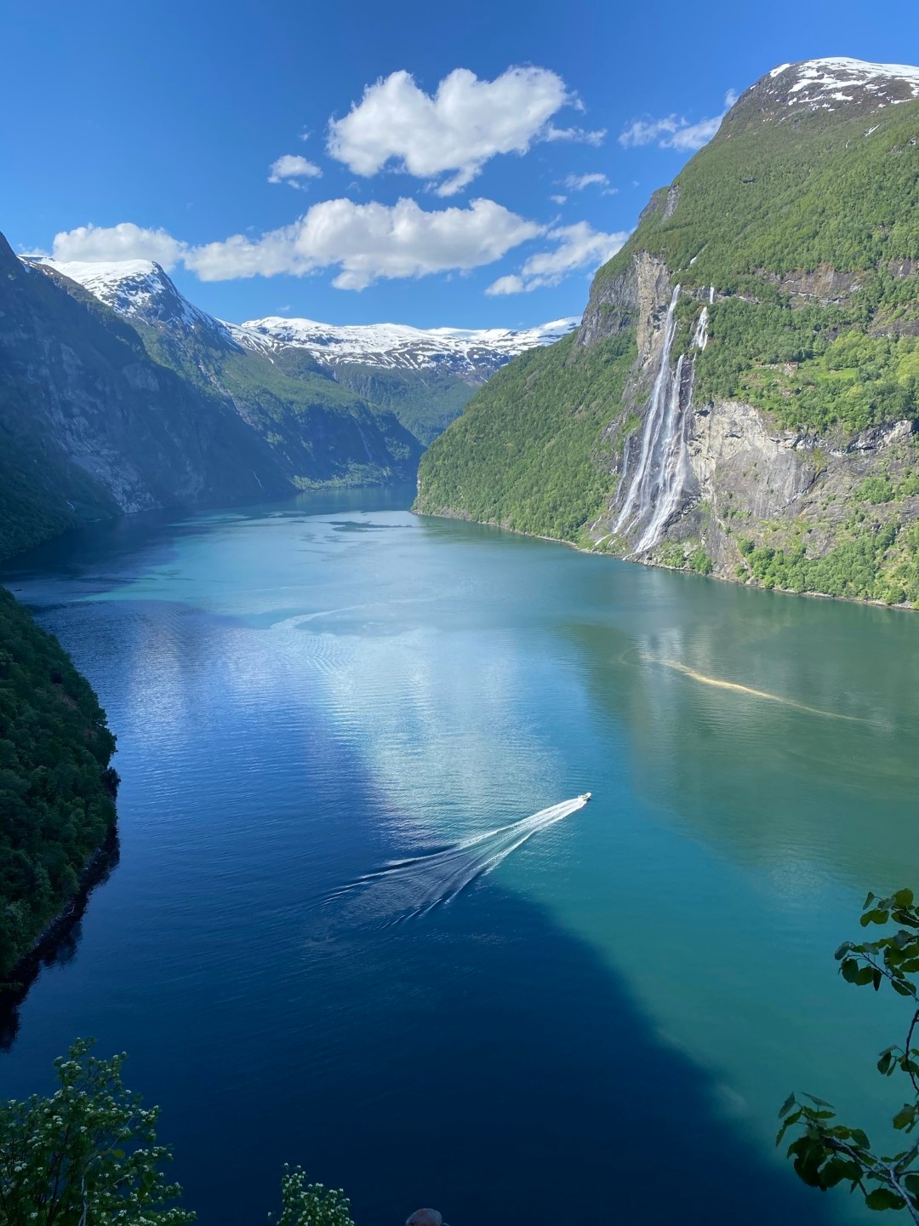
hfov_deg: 53.1
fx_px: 920
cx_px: 460
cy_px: 613
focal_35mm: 26
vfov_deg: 67.3
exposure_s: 1/1996
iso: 32
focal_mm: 4.25
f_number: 1.8
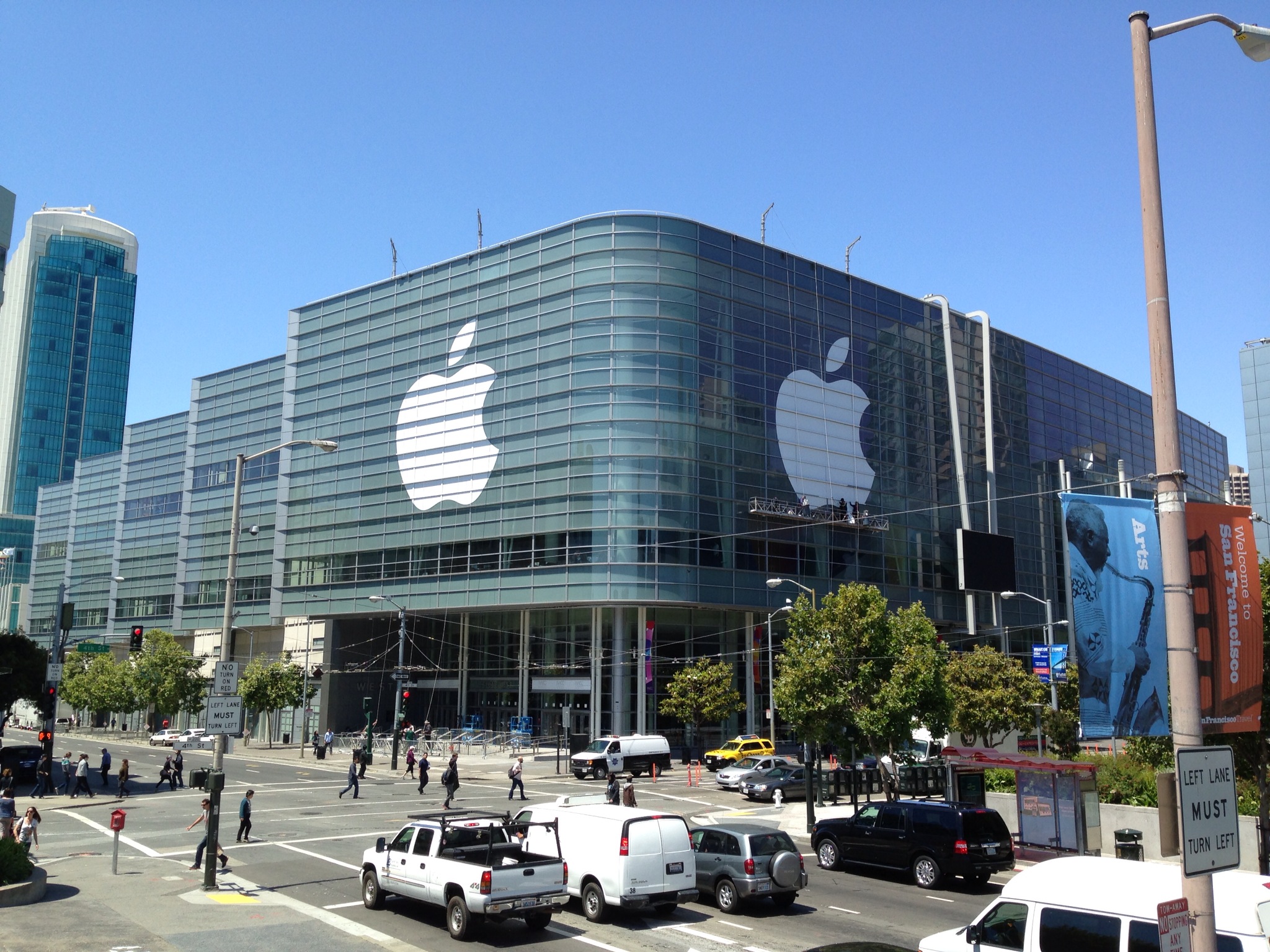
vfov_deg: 42.9
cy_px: 476
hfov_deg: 55.4
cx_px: 635
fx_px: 1211
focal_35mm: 33
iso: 50
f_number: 2.4
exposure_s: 1/1004
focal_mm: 4.13
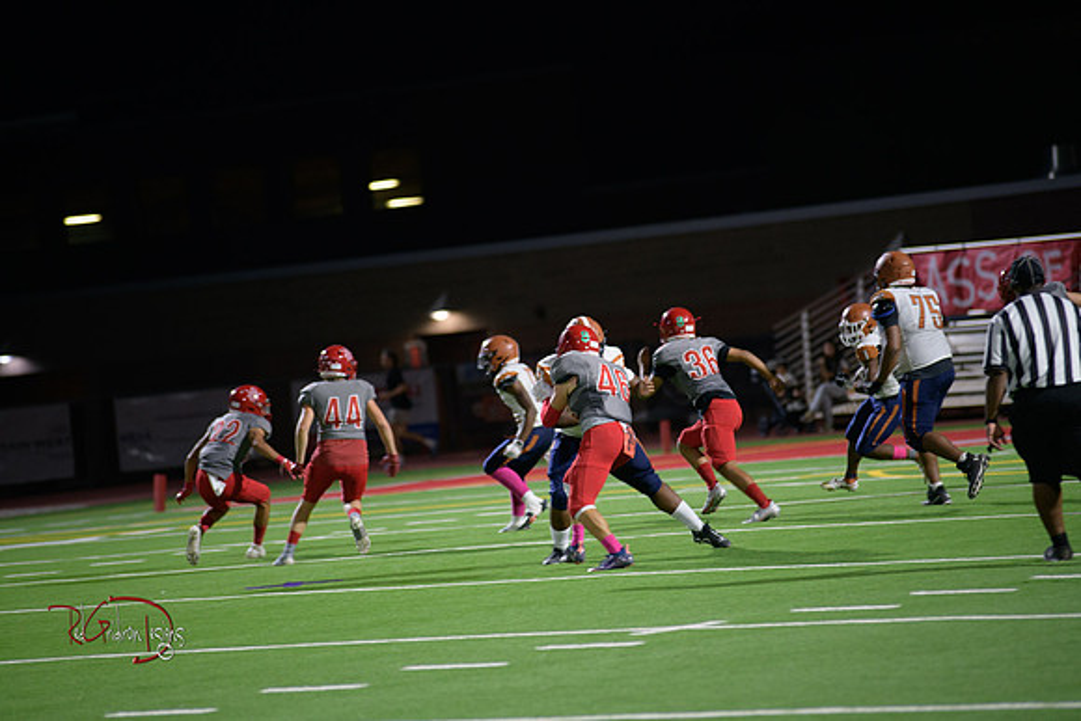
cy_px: 360
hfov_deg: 10.3
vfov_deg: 6.9
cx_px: 540
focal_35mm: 200
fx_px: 6007
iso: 1600
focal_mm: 200
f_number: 2.8
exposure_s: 1/250
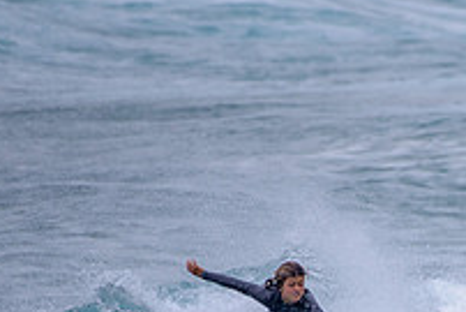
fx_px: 22811
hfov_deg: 1.2
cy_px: 388
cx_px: 430
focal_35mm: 1761
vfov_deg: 0.8
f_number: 5.6
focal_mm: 500
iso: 220
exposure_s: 1/2000
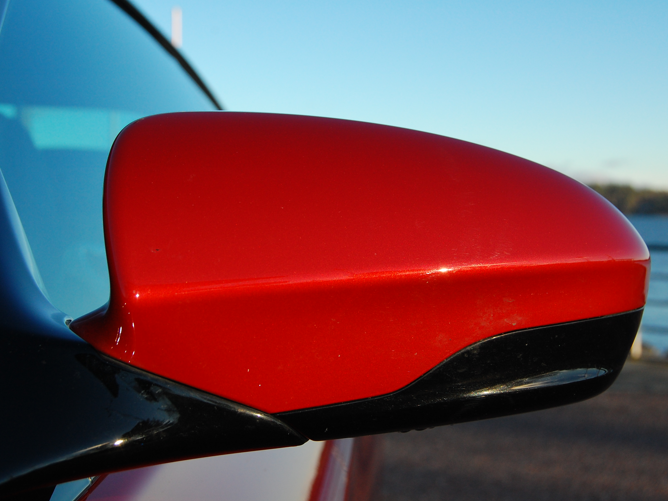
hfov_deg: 33.5
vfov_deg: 25.4
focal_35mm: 58
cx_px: 348
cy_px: 250
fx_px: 1111
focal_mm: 35
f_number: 8
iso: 400
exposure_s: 1/500
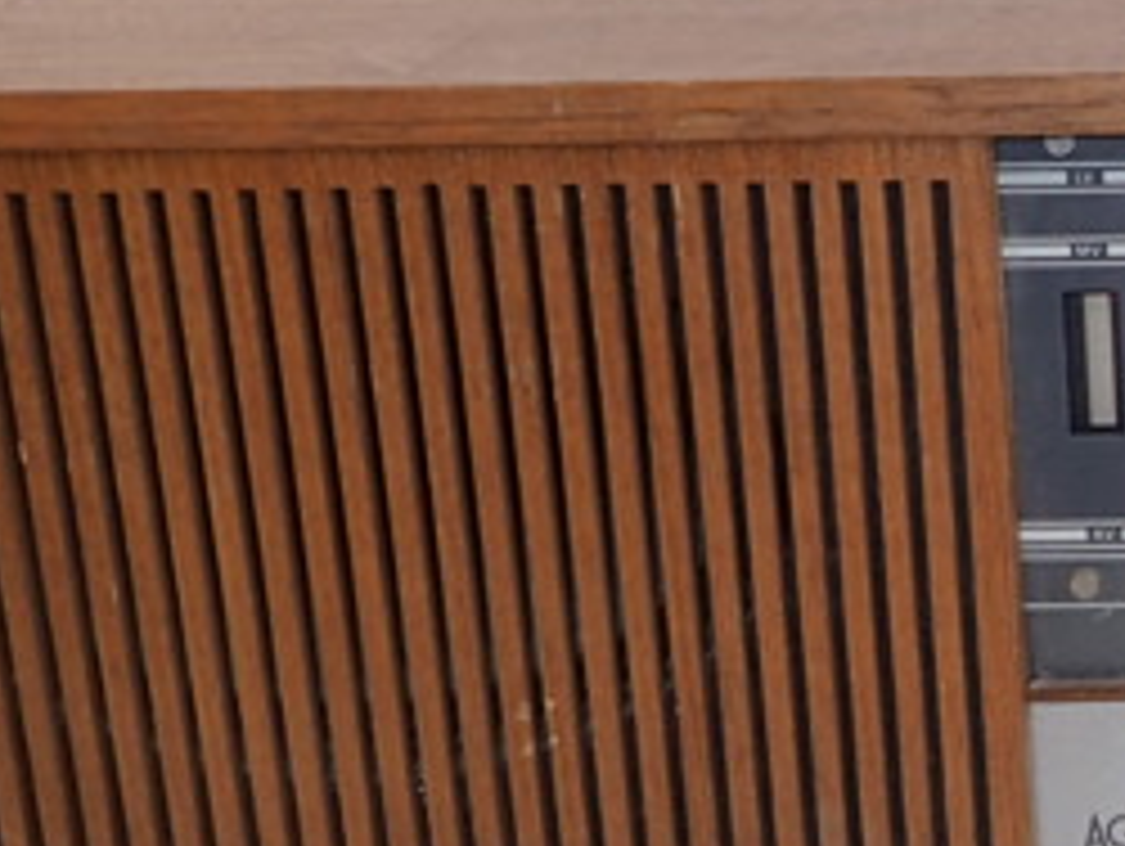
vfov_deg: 18.4
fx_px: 2602
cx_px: 1408
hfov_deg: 22.2
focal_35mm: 80
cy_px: 598
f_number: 2
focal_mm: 4.5
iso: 100
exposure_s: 1/60
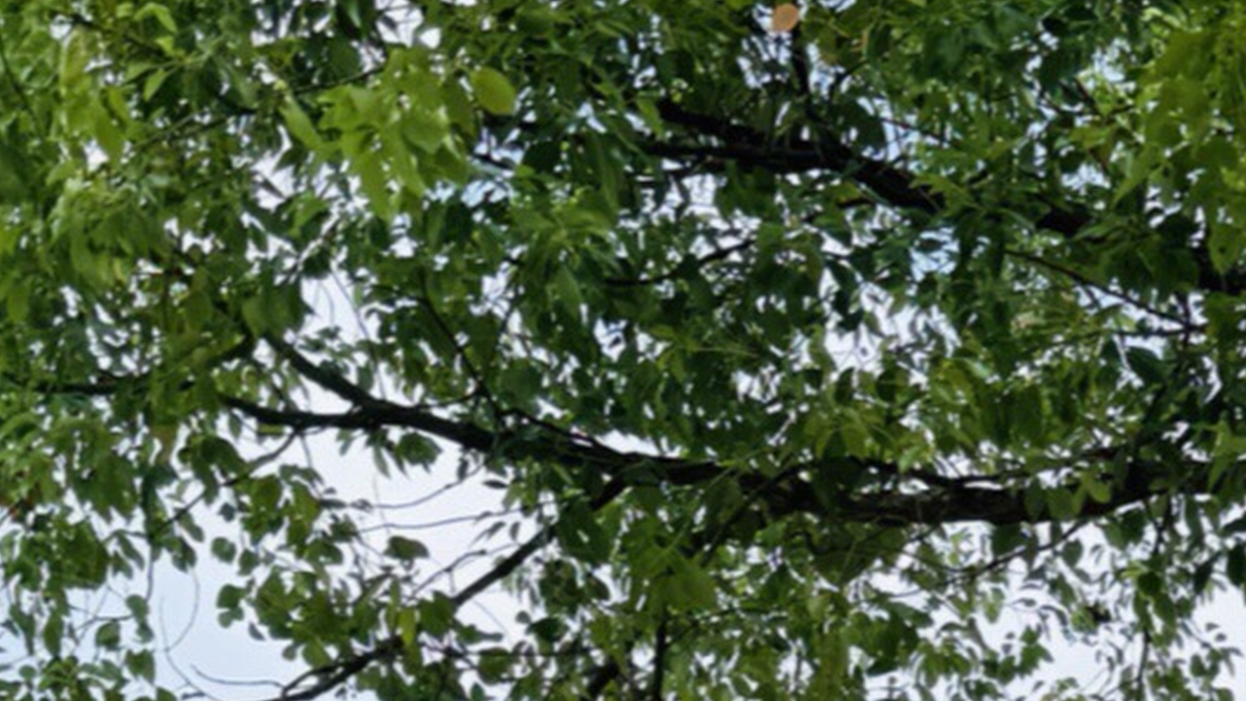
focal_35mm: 101
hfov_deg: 20.4
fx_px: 3337
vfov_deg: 10.9
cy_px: 1388
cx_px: 1282
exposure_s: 1/1678
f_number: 1.78
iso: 80
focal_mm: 6.76
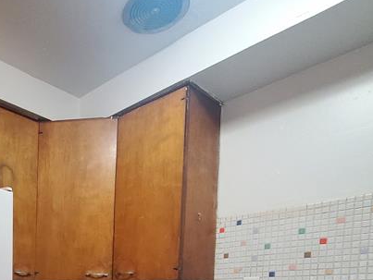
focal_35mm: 33
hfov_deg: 48.0
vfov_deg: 36.0
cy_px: 314
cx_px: 20
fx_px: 356
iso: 500
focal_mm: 1.8
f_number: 2.2
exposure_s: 1/60
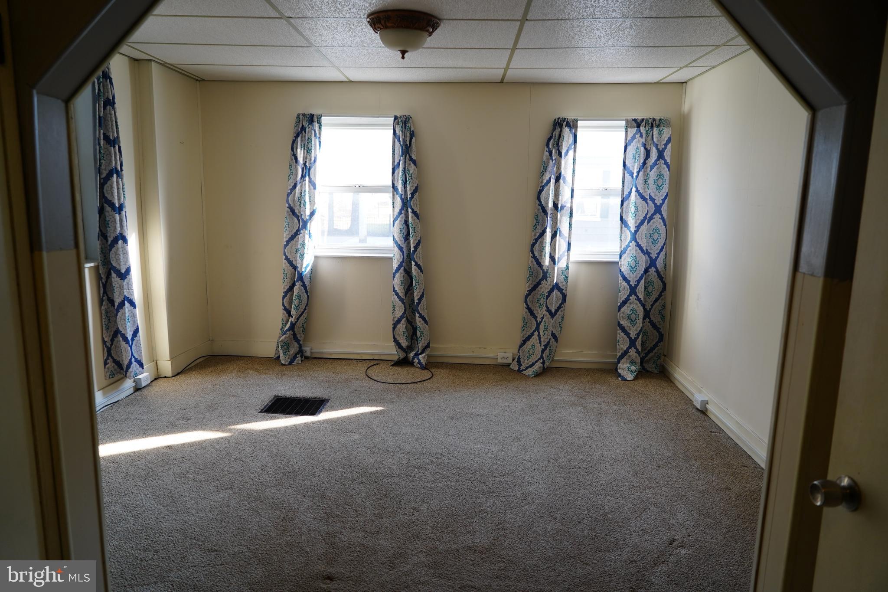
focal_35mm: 24
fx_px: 592
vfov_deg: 53.1
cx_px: 444
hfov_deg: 73.7
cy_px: 296
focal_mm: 24
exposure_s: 1/60
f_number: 4
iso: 250
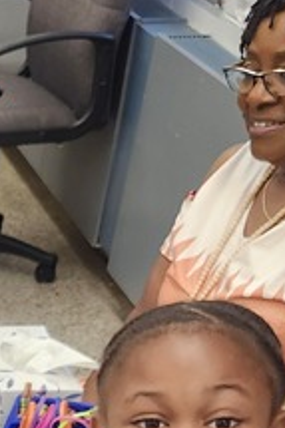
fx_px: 1356
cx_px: -303
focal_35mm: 114
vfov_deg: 16.9
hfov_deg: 10.8
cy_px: 553
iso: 320
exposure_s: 1/120
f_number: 1.8
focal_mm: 5.54
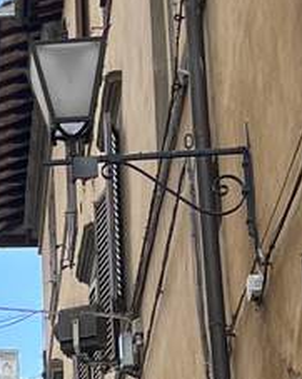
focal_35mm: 179
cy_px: 471
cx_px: -192
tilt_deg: +17.7
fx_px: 2004
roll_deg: +0.8
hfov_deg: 8.4
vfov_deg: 10.6
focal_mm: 5.7
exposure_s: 1/461
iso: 50
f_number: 1.5
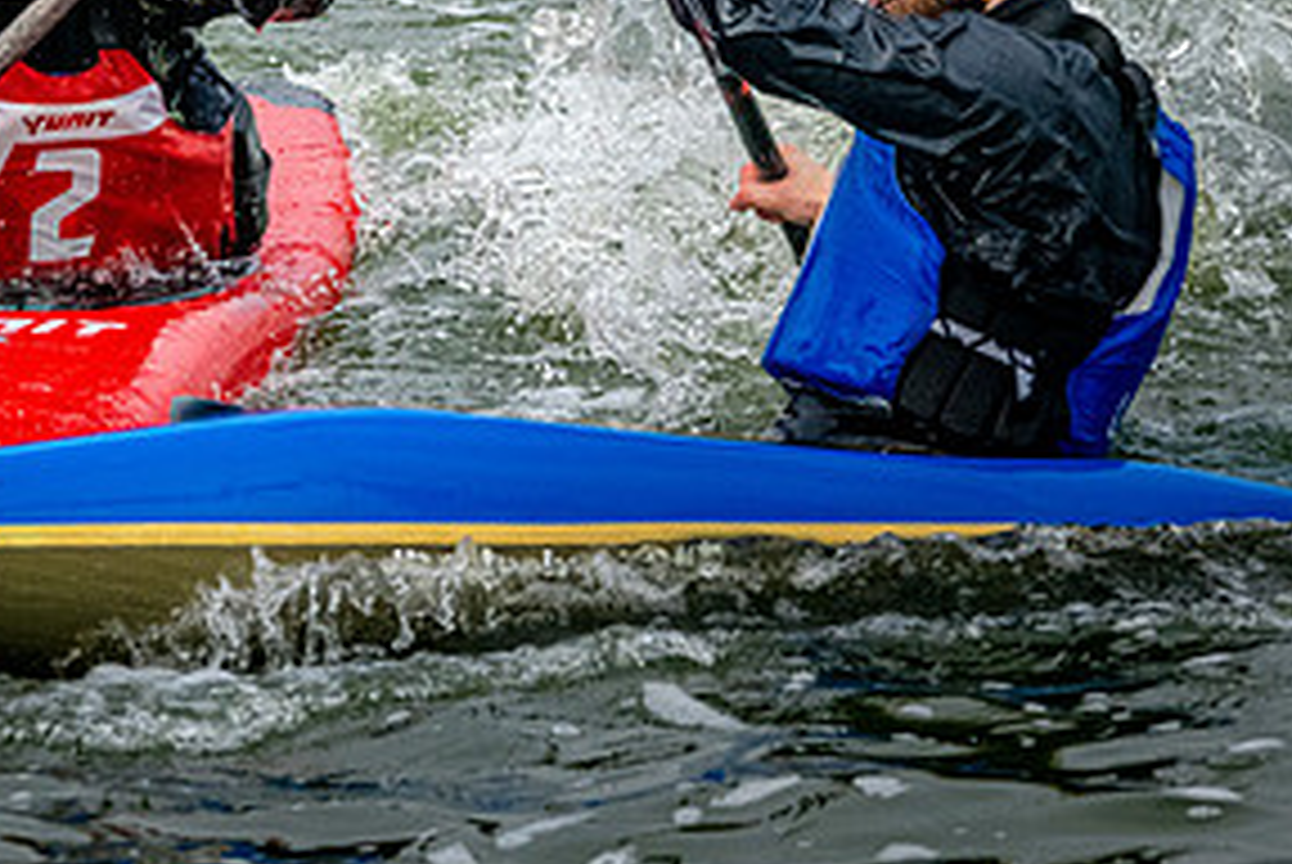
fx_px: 18932
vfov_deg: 2.6
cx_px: 610
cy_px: 166
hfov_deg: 3.9
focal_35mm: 527
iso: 3200
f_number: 9
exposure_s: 1/2000
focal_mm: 250
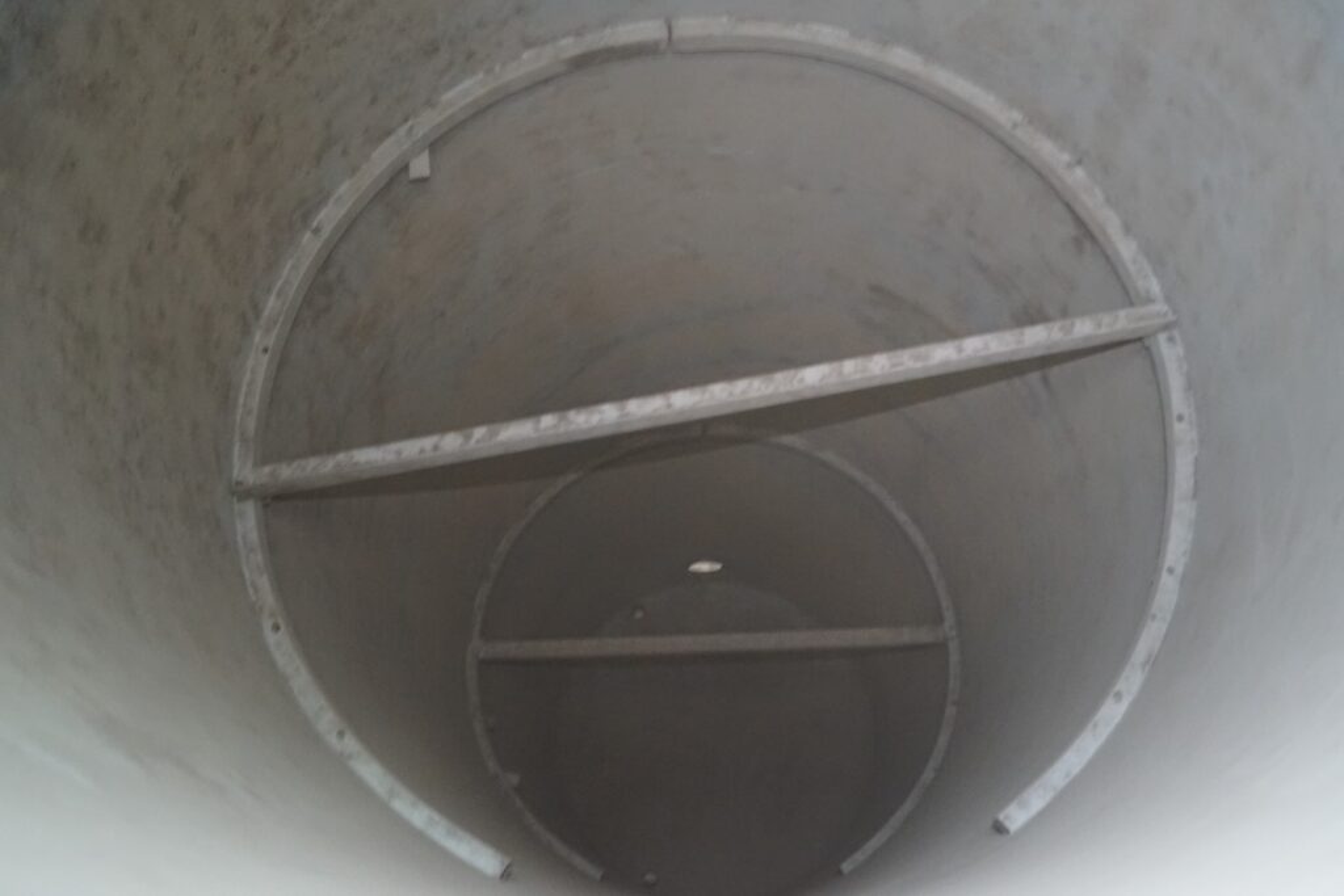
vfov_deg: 40.0
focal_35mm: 33
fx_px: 1232
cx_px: 672
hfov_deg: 57.2
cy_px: 448
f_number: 4
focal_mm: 22
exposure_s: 1/1.25
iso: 3200
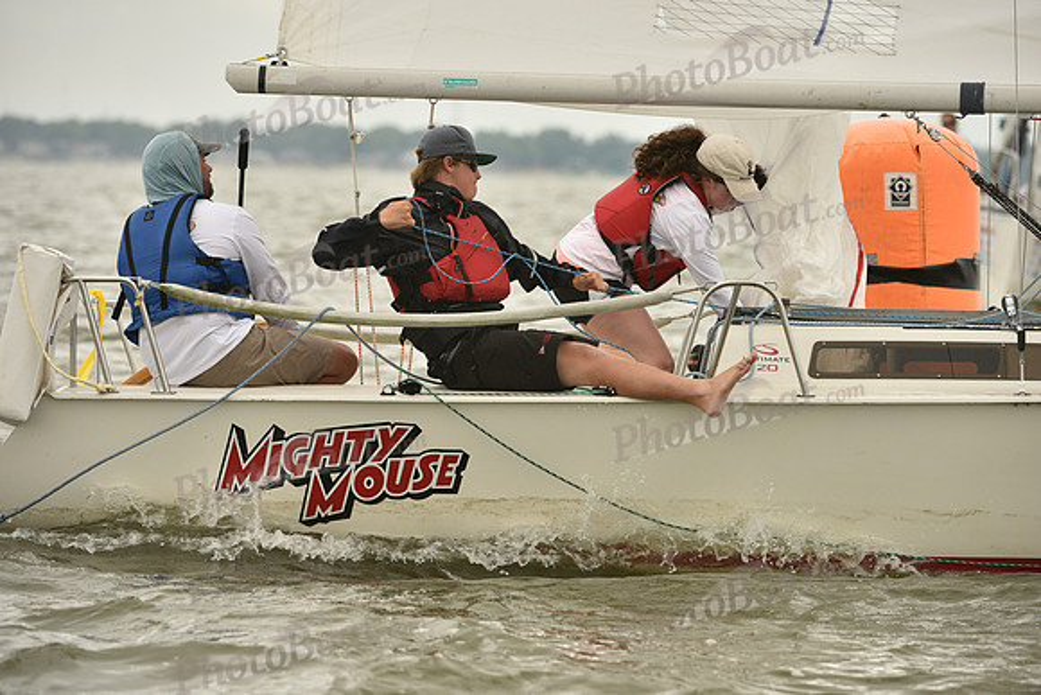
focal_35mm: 280
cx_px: 520
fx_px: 8098
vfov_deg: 4.9
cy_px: 348
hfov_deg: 7.4
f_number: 7.1
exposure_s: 1/800
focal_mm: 280
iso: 400
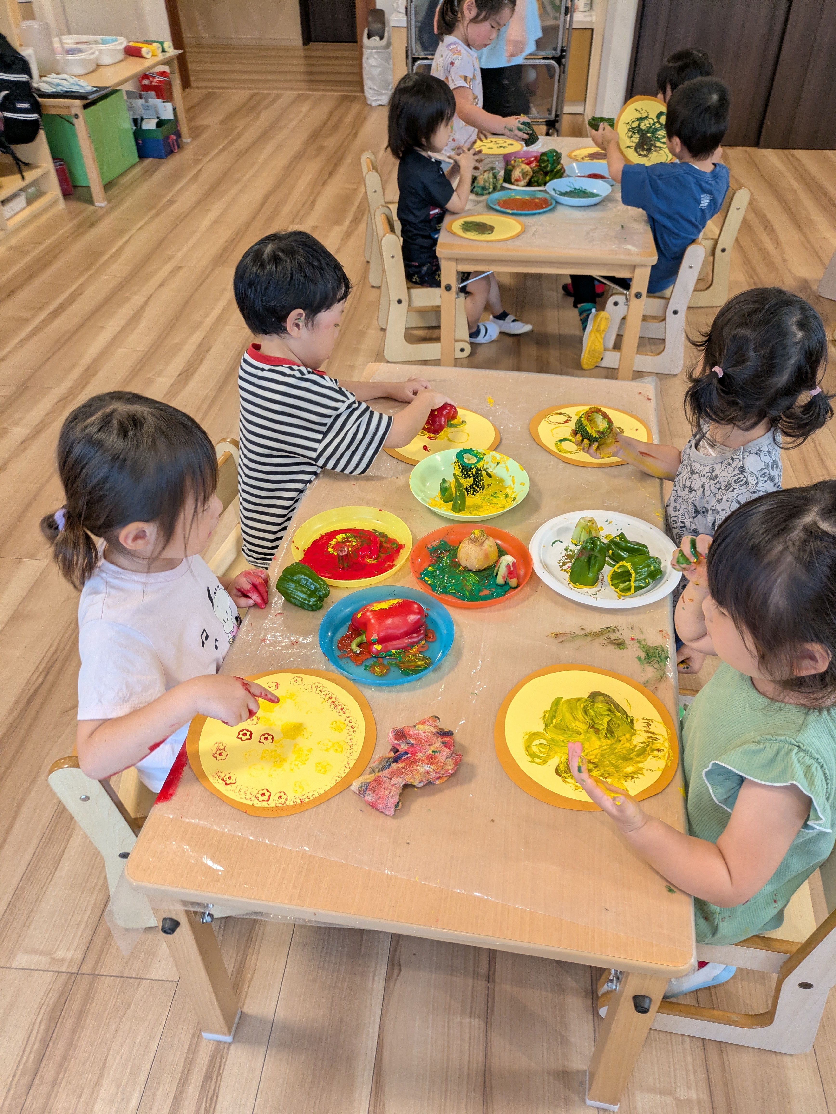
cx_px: 418
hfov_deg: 54.9
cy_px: 557
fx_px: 804
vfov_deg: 69.4
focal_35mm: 25
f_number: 1.89
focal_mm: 5.43
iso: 126
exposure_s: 1/120
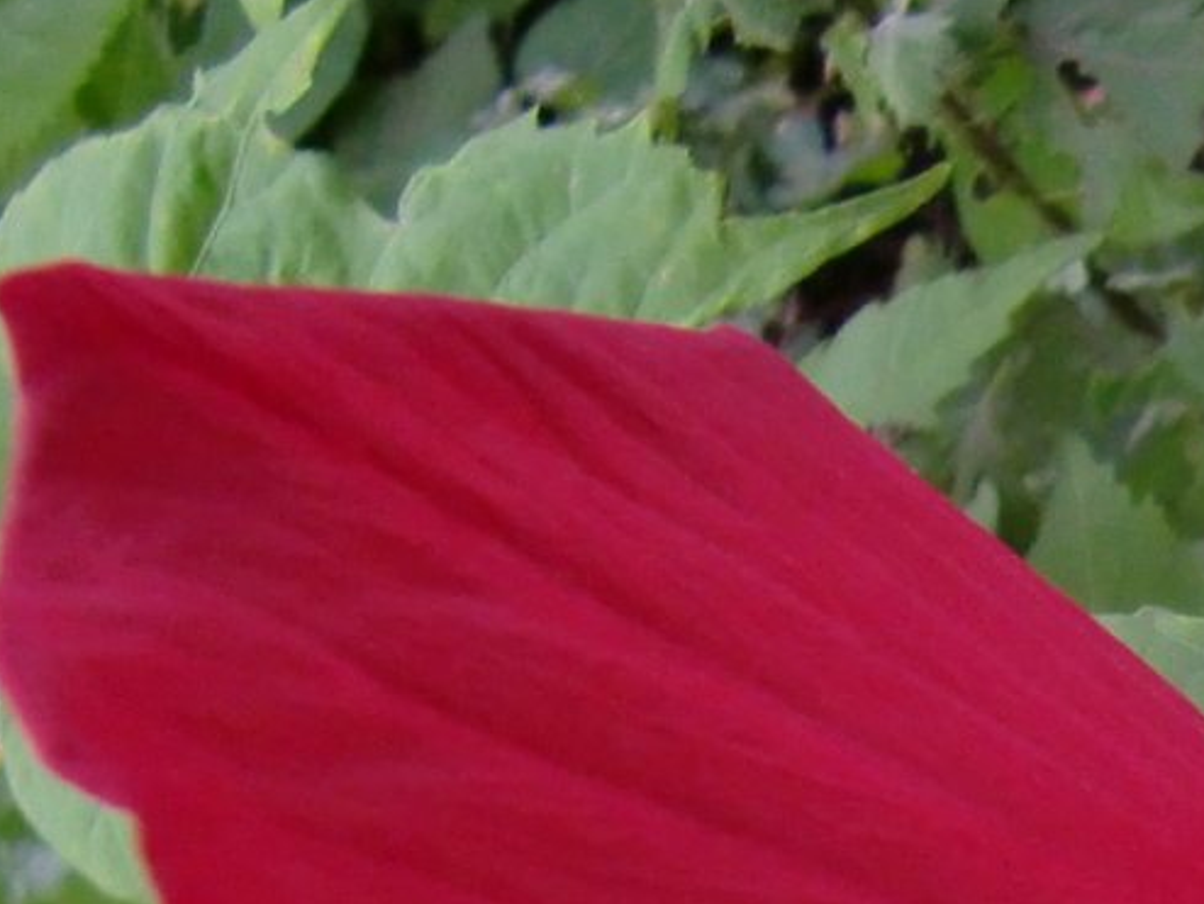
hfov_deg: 15.4
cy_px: 1650
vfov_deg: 11.8
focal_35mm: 116
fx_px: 4037
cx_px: 1933
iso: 200
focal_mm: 4.9
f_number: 2.6
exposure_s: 1/125
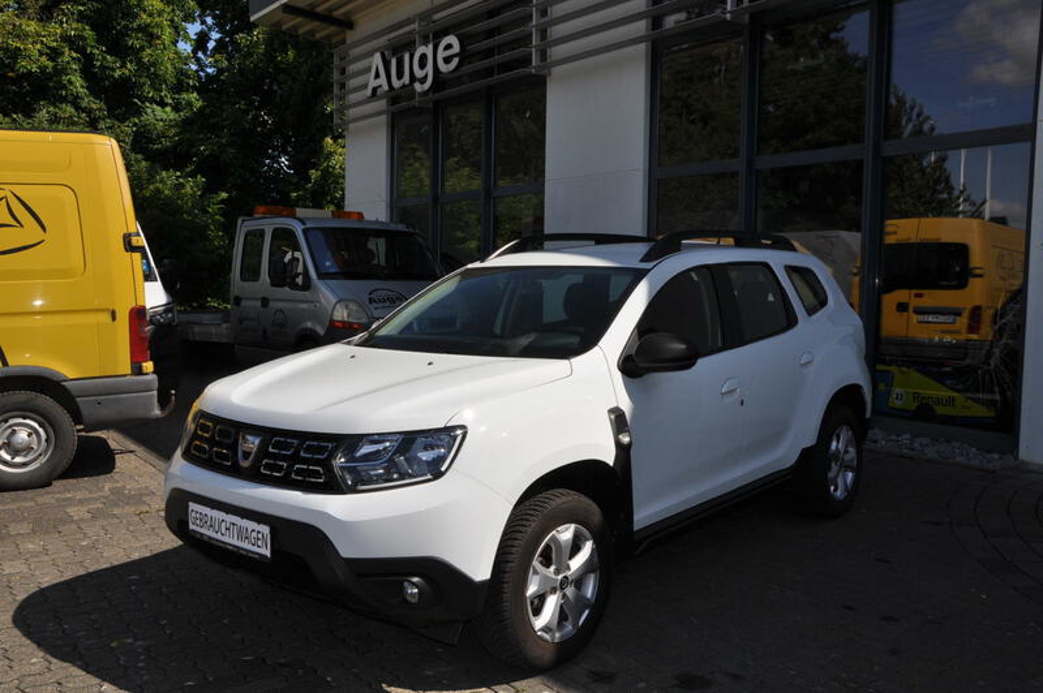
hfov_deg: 57.3
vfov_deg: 39.9
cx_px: 522
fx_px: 955
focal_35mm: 33
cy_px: 346
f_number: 16
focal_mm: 22
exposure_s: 1/200
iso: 200
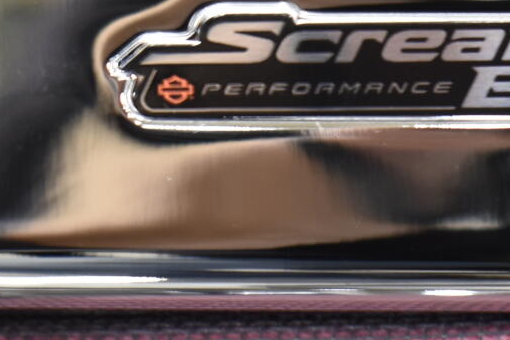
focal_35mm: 283
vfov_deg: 4.9
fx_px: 4008
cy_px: 222
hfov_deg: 7.2
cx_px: 523
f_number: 5.3
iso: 400
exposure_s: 1/6
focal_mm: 48
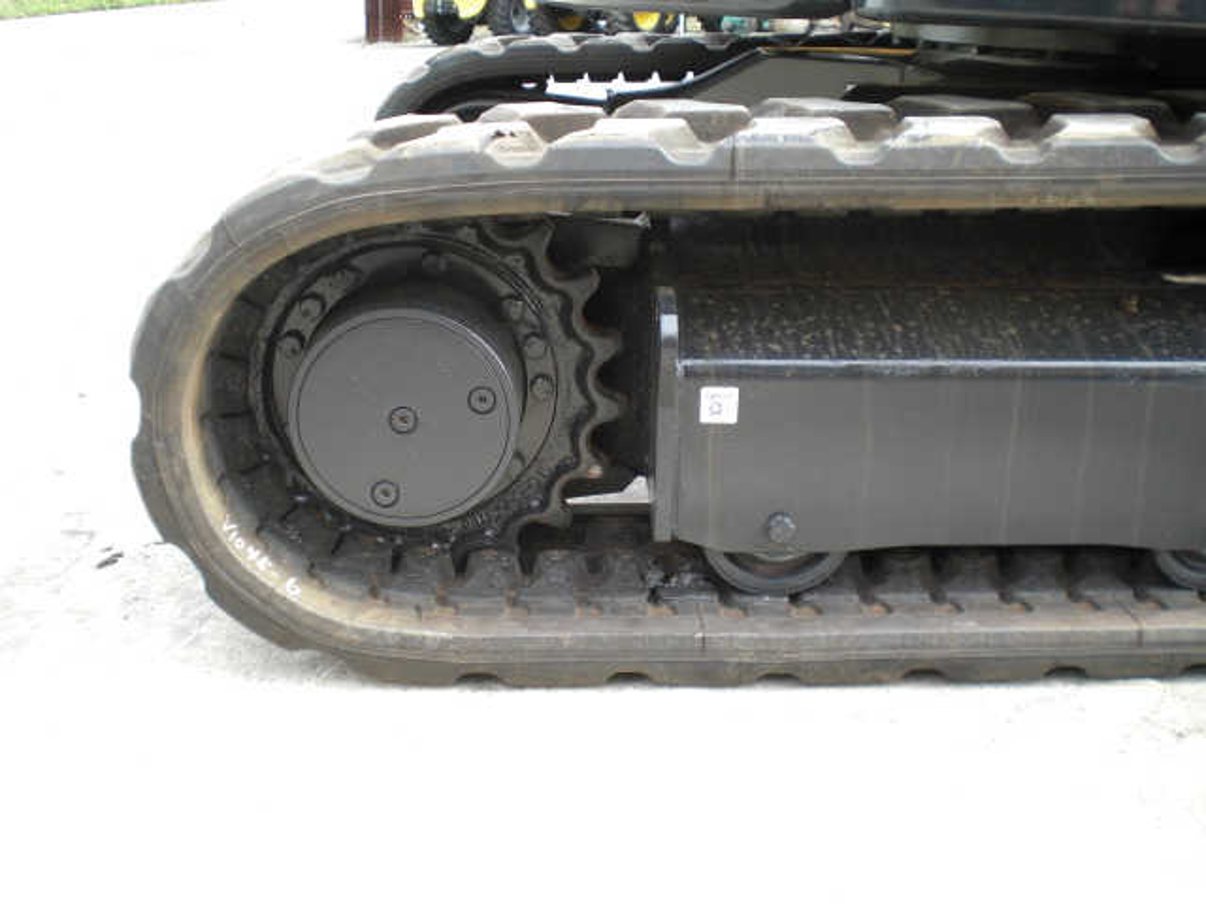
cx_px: 603
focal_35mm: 38
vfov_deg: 37.7
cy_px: 452
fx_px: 1324
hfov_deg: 49.0
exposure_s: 1/125
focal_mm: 6.3
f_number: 3.1
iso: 64
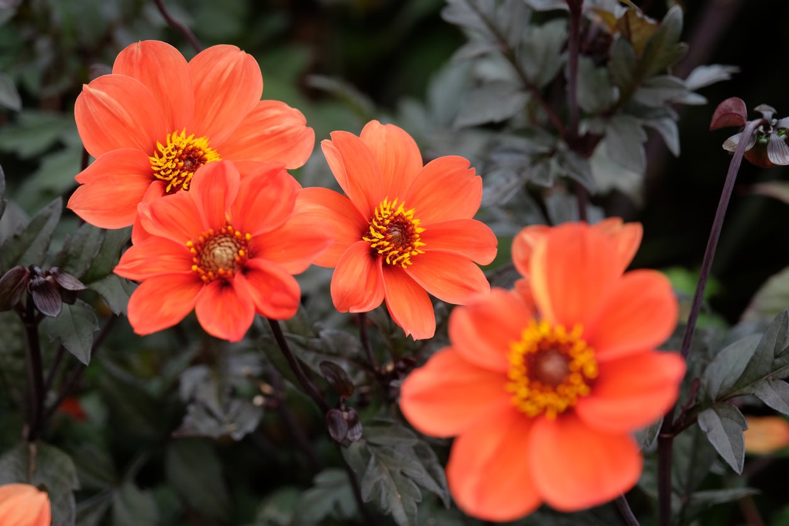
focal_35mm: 70
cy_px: 263
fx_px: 1534
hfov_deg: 28.8
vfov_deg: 19.5
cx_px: 394
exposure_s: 1/850
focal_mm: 46.6
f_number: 4
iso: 400
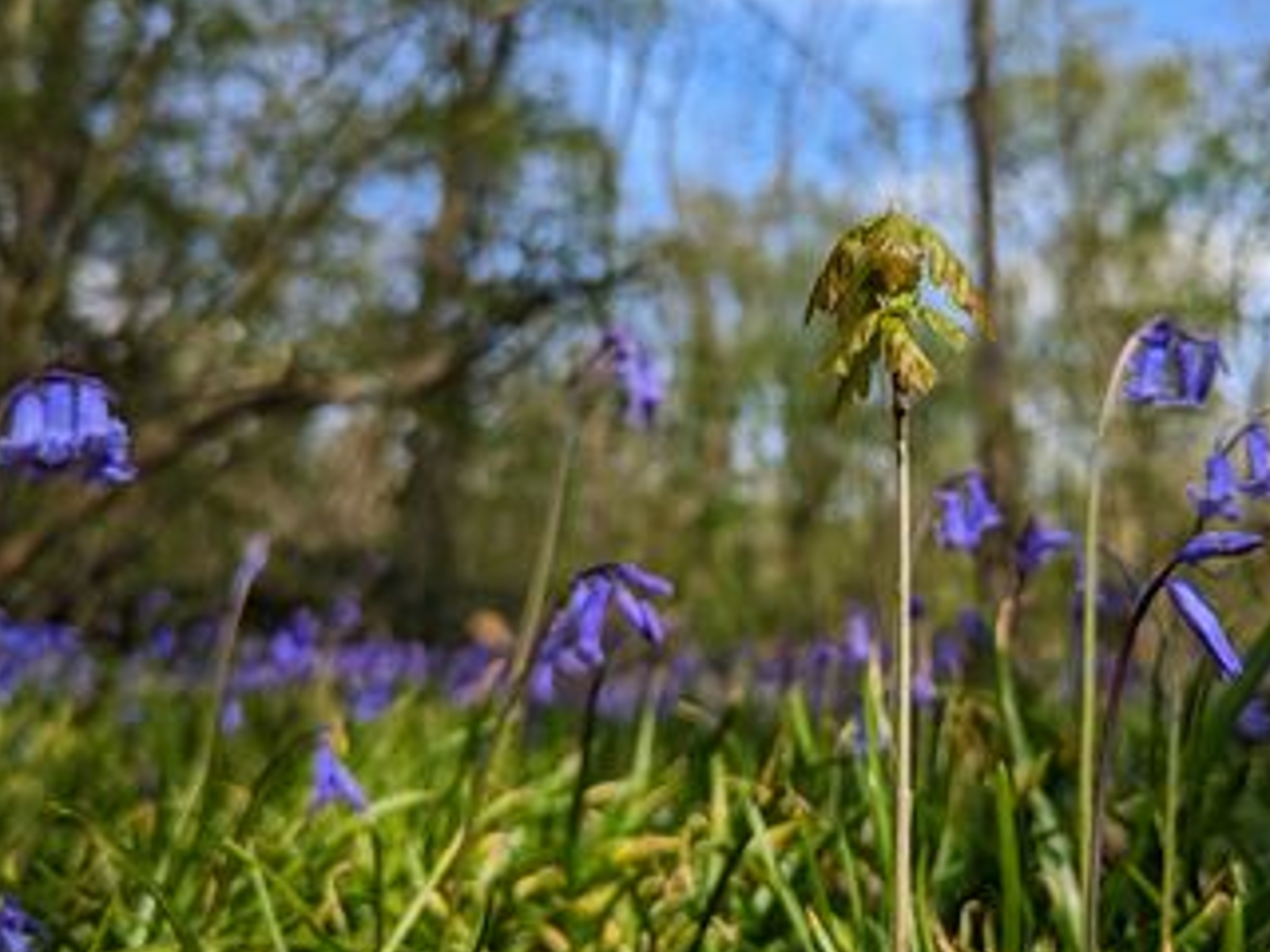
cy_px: 476
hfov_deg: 67.3
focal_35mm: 26
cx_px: 669
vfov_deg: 53.1
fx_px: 954
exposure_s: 1/1230
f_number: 1.85
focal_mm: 6.81
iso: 46
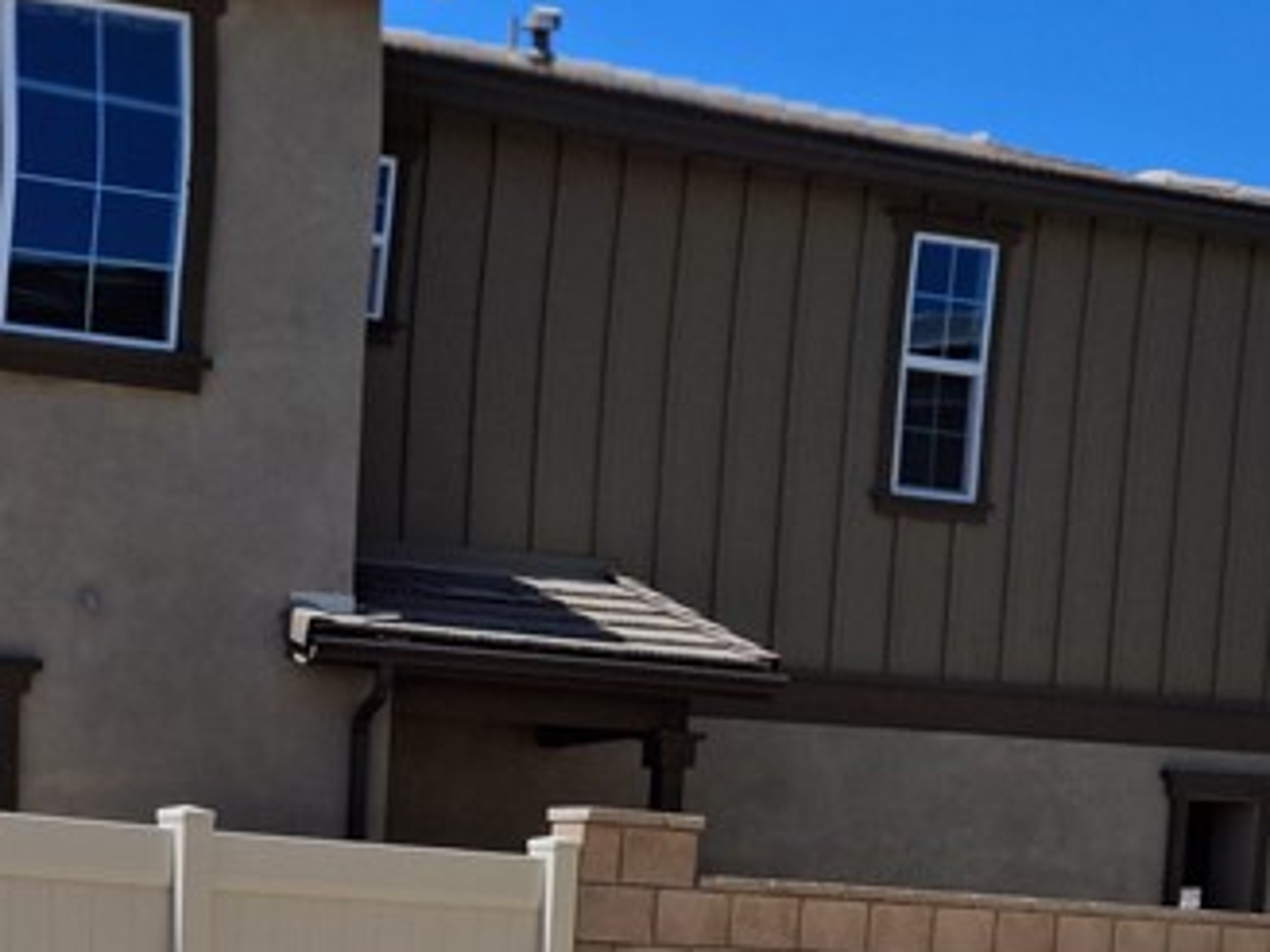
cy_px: 1393
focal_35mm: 78
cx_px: 228
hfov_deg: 24.6
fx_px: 2862
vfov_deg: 17.2
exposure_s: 1/1412
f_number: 1.8
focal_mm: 4.69
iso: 32
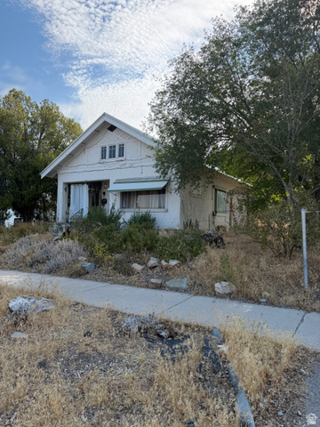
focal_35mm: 24
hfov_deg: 56.8
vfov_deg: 71.6
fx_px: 296
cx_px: 160
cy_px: 214
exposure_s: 1/3759
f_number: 1.78
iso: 100
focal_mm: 6.76
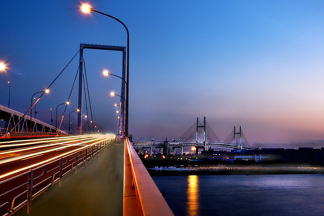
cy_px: 134
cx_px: 181
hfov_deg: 51.8
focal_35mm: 37
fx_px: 333
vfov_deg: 35.8
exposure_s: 10
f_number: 22
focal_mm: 29
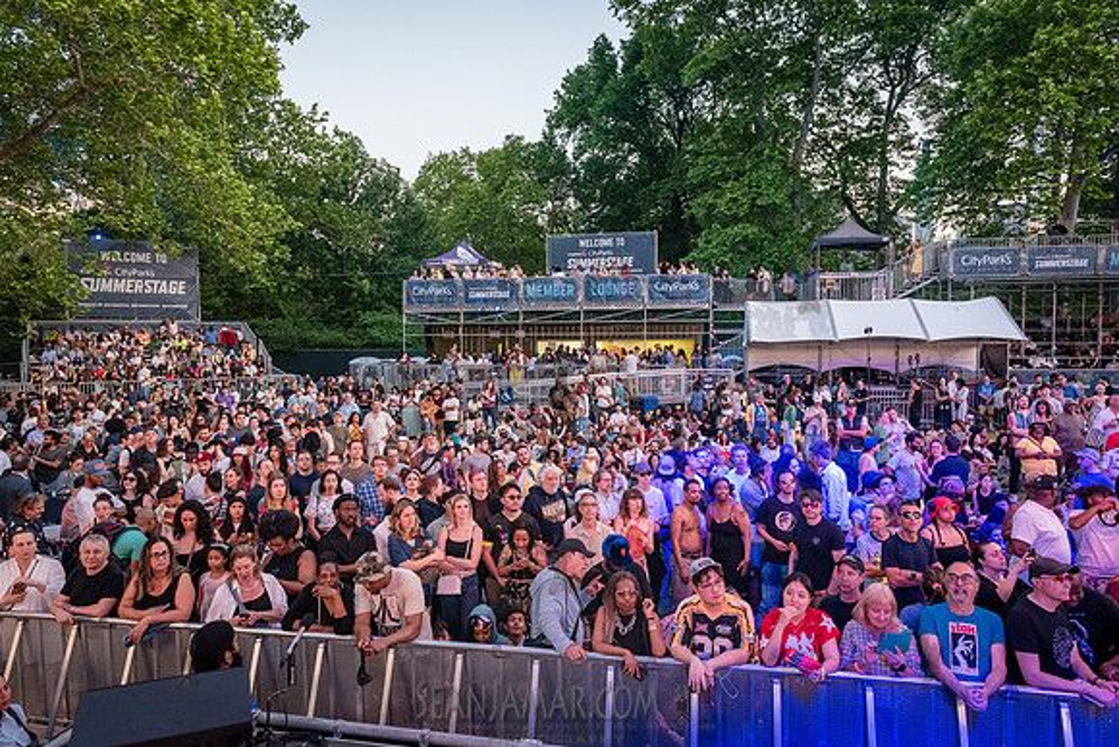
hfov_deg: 73.3
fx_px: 752
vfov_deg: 52.8
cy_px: 374
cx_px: 557
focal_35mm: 24
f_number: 4.5
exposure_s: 1/250
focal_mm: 24
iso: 4000
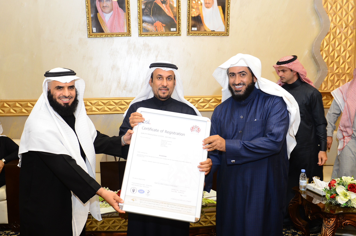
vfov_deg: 34.1
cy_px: 128
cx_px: 164
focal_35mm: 39
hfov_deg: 49.5
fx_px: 385
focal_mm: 34
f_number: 4
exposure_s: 1/100
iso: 1000
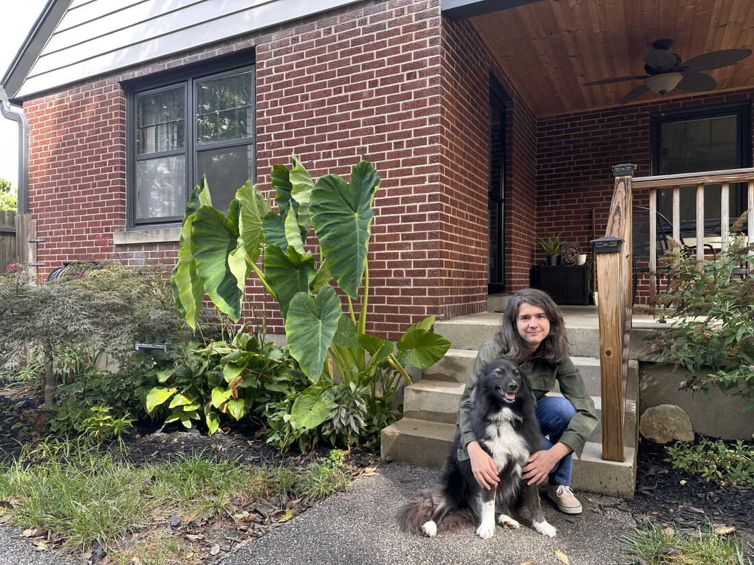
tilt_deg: +0.0
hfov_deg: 71.6
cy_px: 282
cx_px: 377
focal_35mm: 24
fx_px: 523
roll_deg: +0.0
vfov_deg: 56.8
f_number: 1.78
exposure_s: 1/121
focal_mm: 6.86
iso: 64
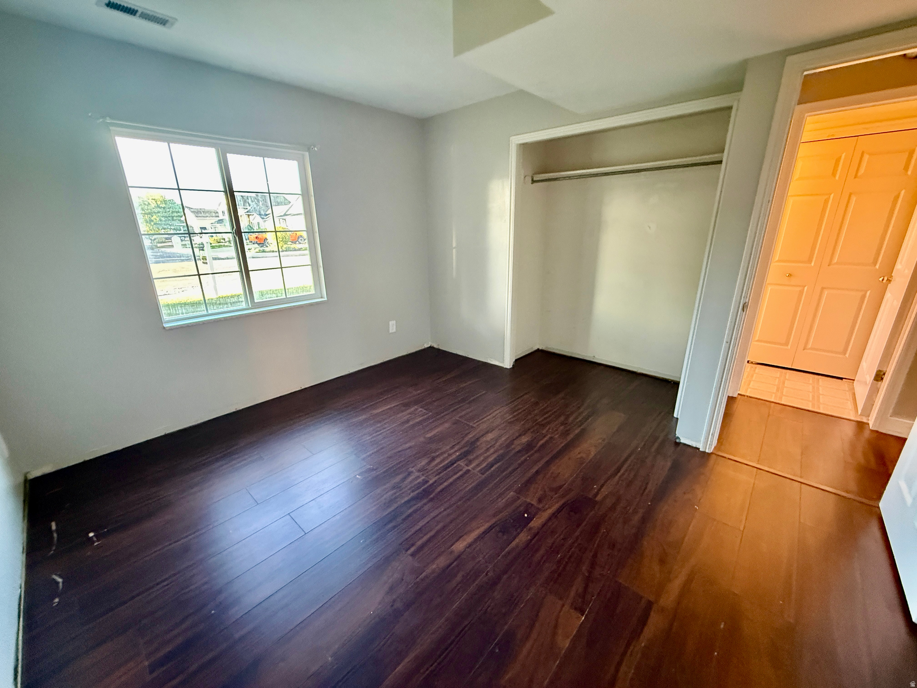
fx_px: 371
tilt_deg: -16.0
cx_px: 458
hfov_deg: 102.1
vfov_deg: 85.7
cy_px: 344
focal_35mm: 14
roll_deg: +0.9
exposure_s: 1/60
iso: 640
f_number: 2.2
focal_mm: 2.22
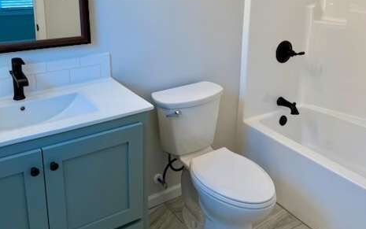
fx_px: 349
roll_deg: -1.6
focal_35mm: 35
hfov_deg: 55.3
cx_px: 188
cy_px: 57
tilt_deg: -14.5
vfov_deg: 35.5
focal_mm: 6.76
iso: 80
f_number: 1.78
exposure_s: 1/172
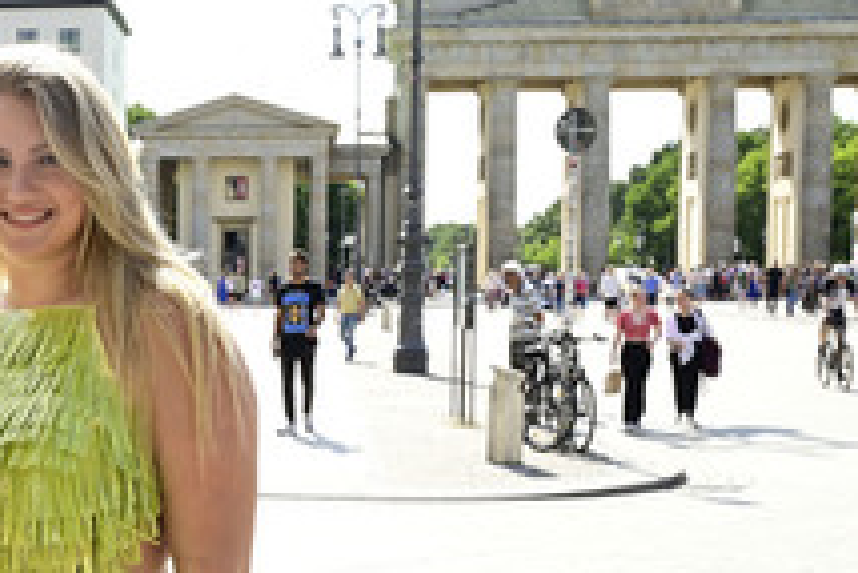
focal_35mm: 78
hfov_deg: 24.9
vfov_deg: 17.4
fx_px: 1860
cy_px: 421
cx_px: 18
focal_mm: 37
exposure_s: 1/160
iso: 320
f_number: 11
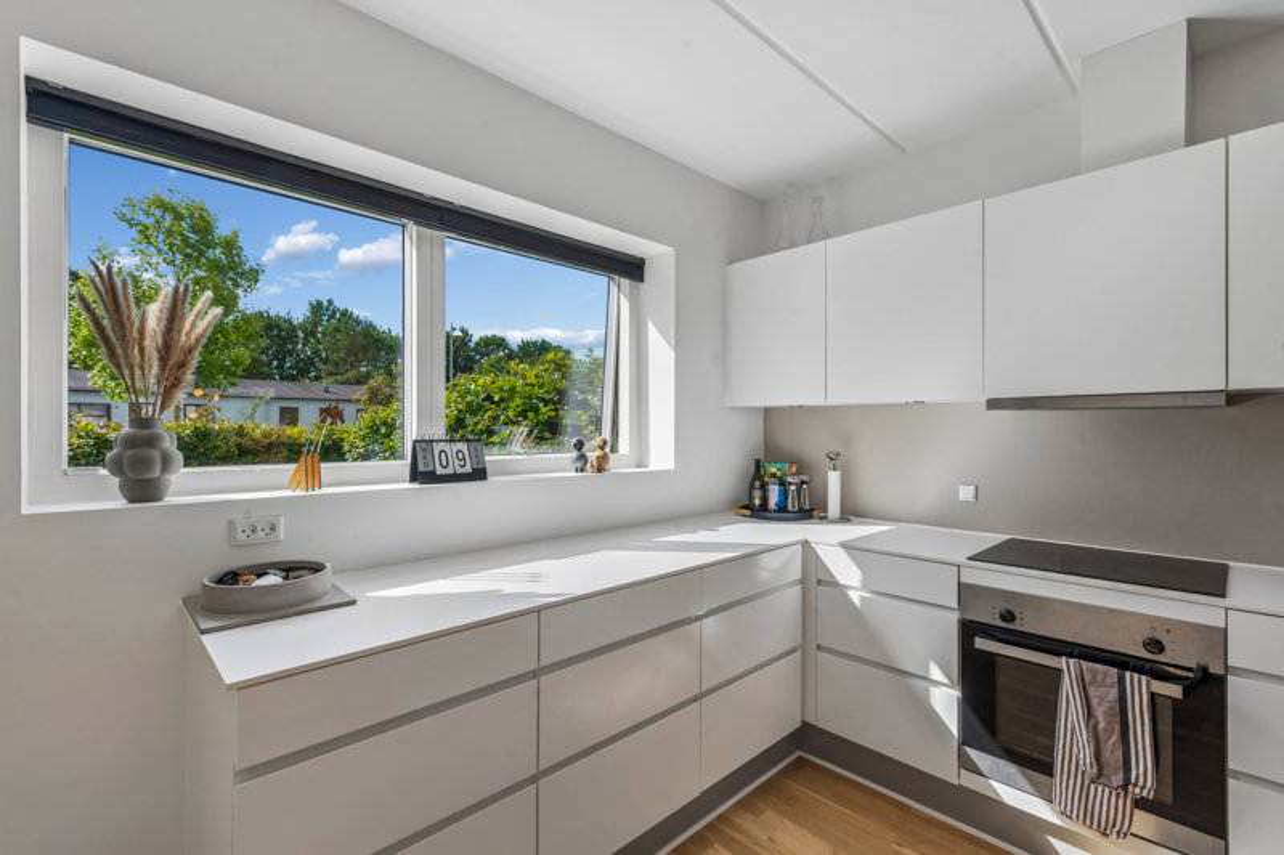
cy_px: 428
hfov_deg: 96.7
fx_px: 571
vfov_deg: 73.7
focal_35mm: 16
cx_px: 642
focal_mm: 16
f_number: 10
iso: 250
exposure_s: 1/125
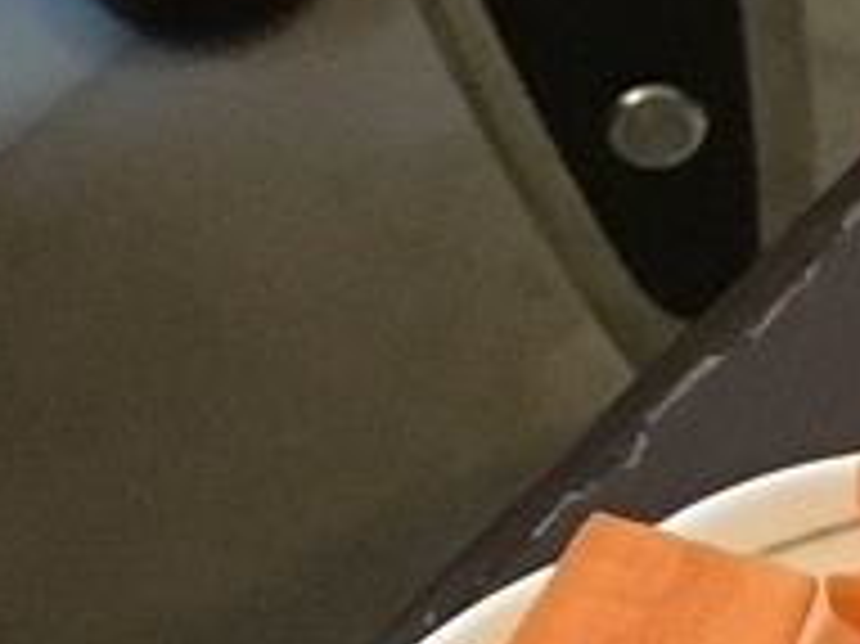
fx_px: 4519
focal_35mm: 182
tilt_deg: -46.5
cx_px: 2355
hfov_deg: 9.2
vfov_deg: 8.0
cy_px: 838
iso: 250
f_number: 2.2
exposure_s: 1/17
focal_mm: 4.15
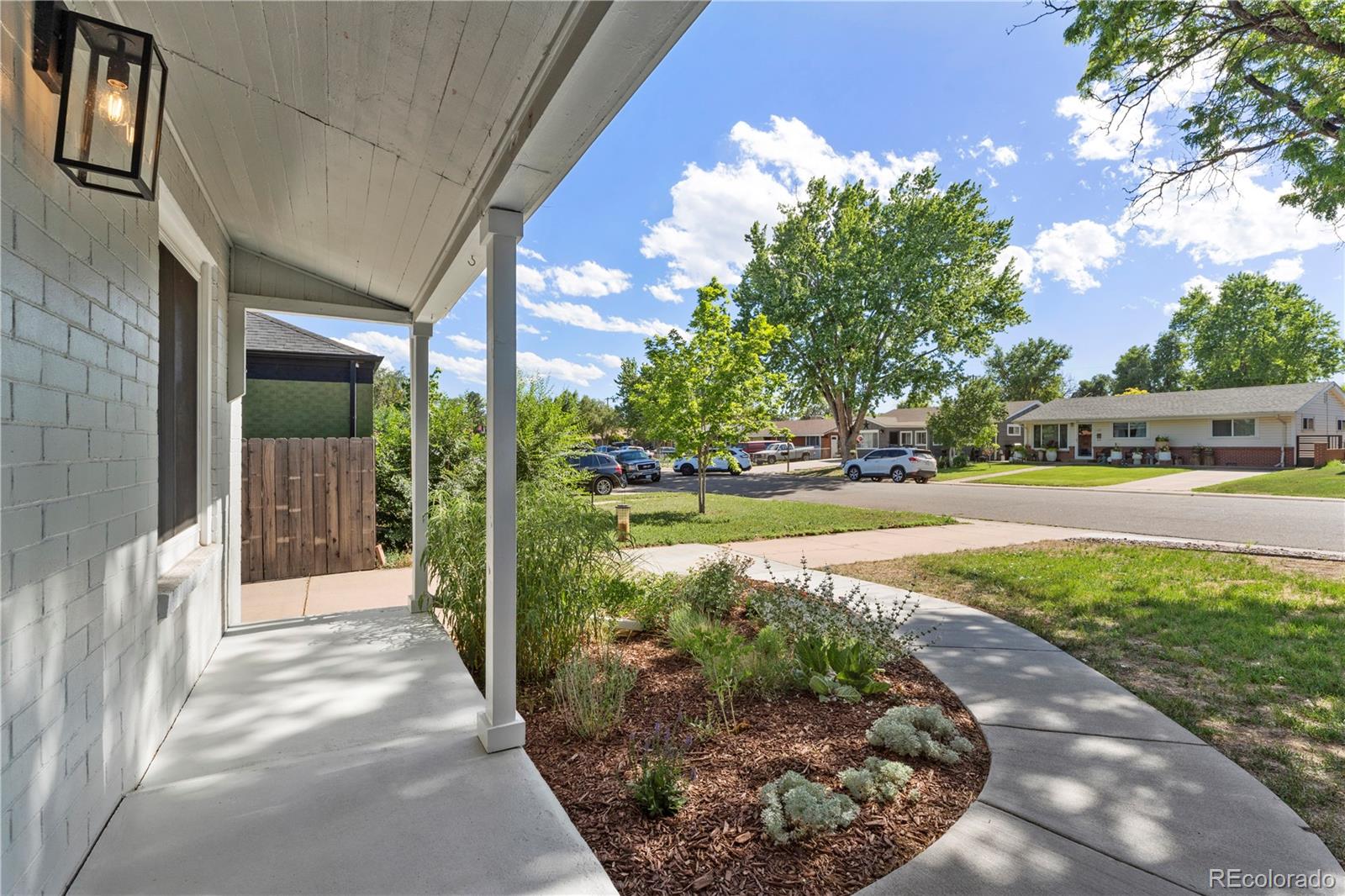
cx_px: 672
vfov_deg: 72.7
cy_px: 448
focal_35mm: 16
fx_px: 609
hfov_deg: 95.7
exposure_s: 1/500
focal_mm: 16.3
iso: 400
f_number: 9
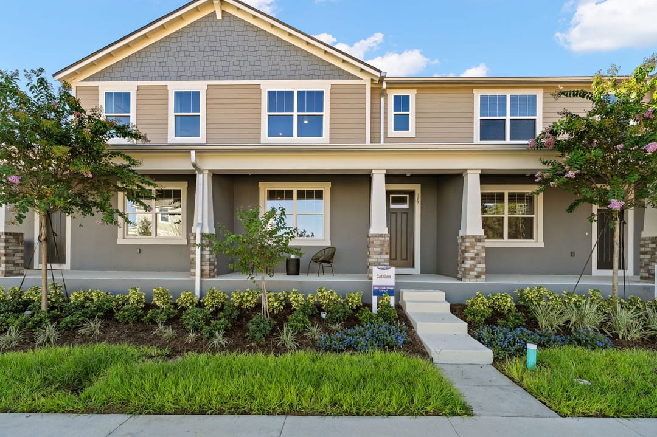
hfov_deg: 98.6
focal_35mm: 16
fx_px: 283
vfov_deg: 75.4
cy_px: 218
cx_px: 328
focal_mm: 15.5
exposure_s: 1/640
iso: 400
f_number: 7.1
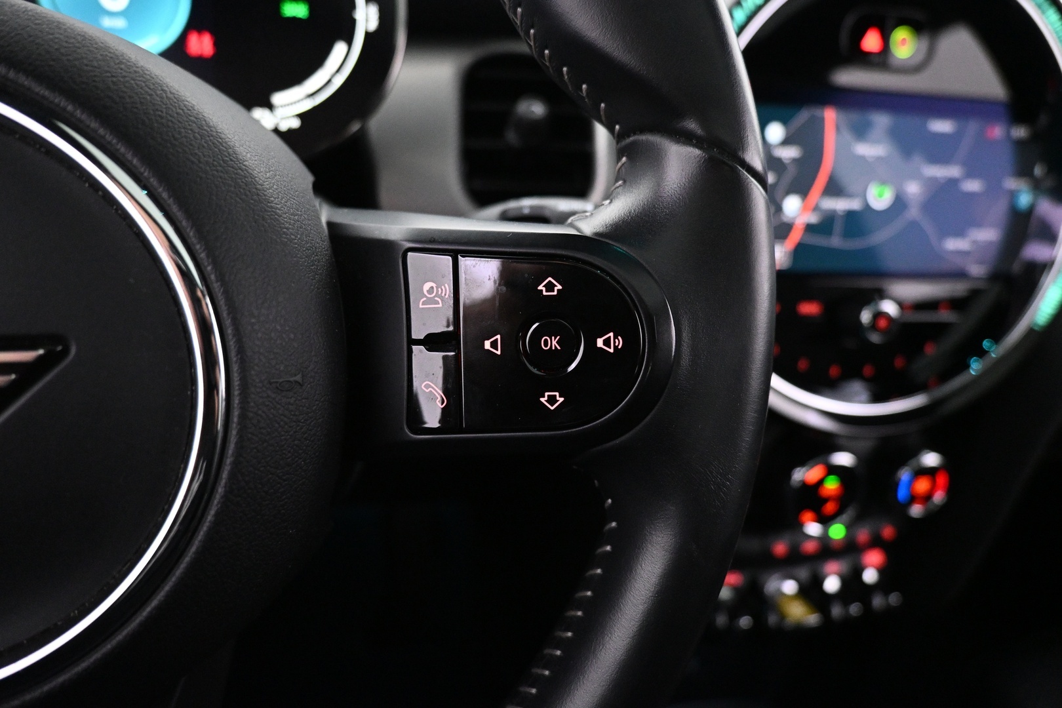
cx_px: 531
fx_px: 708
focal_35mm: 24
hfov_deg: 73.7
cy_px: 354
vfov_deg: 53.1
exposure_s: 1/50
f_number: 3.5
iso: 4000
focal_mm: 16
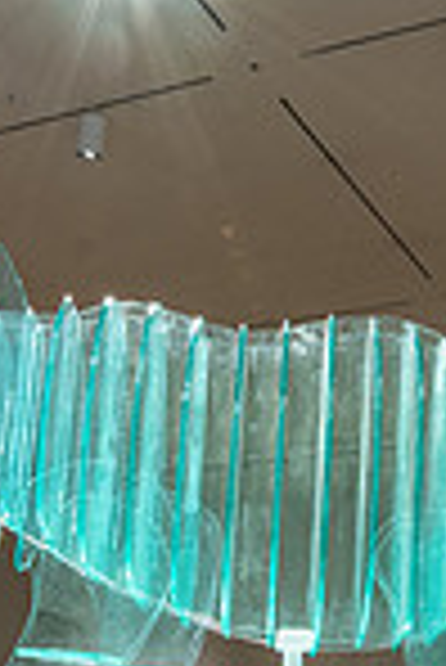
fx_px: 1186
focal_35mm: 64
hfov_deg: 21.2
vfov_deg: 31.2
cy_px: 423
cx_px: 297
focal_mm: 14
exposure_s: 1/15
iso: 1000
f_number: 10
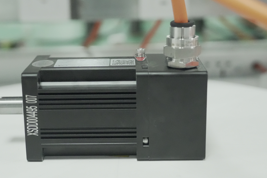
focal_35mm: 67
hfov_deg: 30.1
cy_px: 86
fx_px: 497
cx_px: 118
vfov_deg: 20.3
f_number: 2.8
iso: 16000
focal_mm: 44
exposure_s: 1/1250
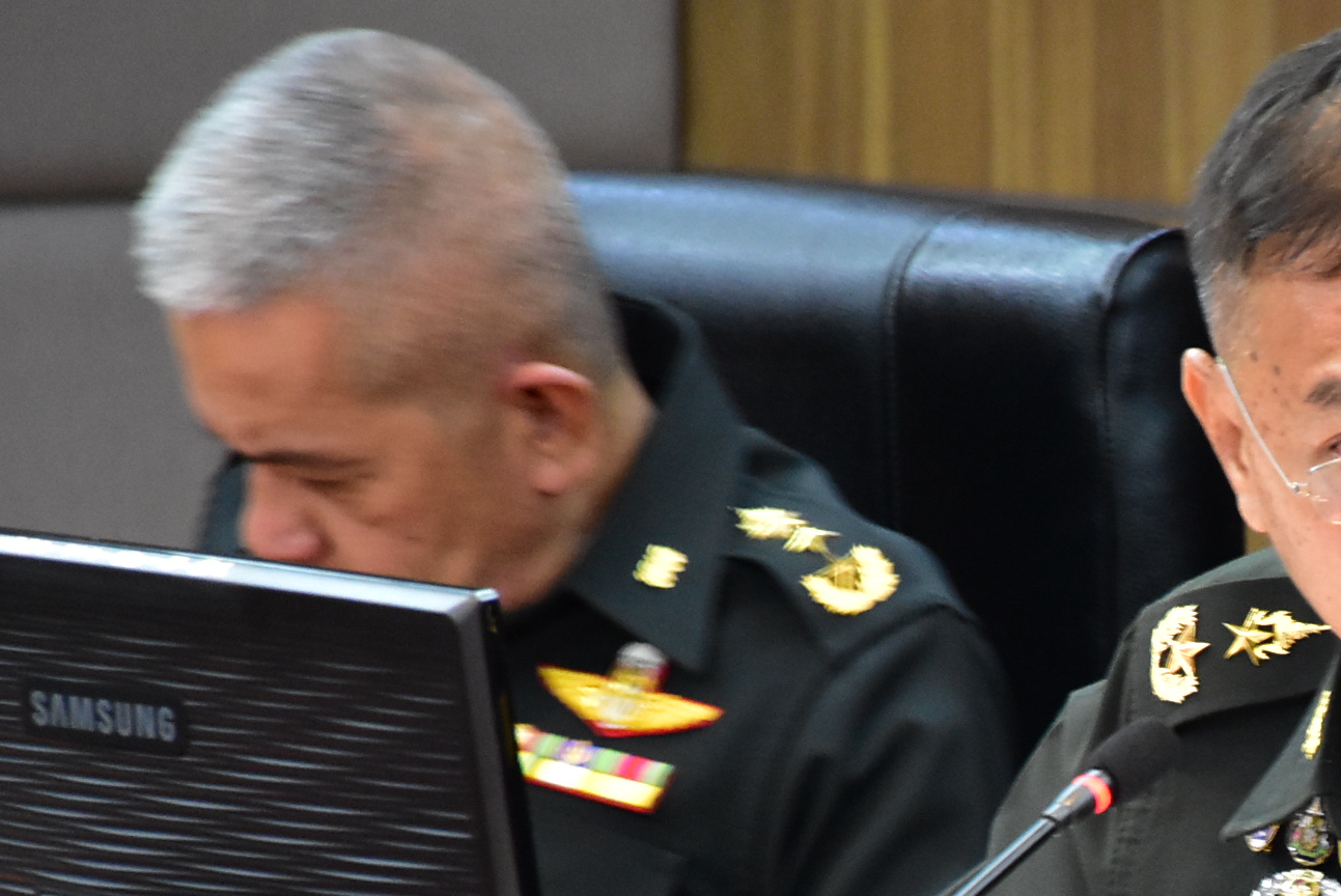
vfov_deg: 2.8
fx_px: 18115
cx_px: 1451
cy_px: 872
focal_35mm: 486
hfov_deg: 4.2
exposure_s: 1/30
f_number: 5.6
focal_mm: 140
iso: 3200
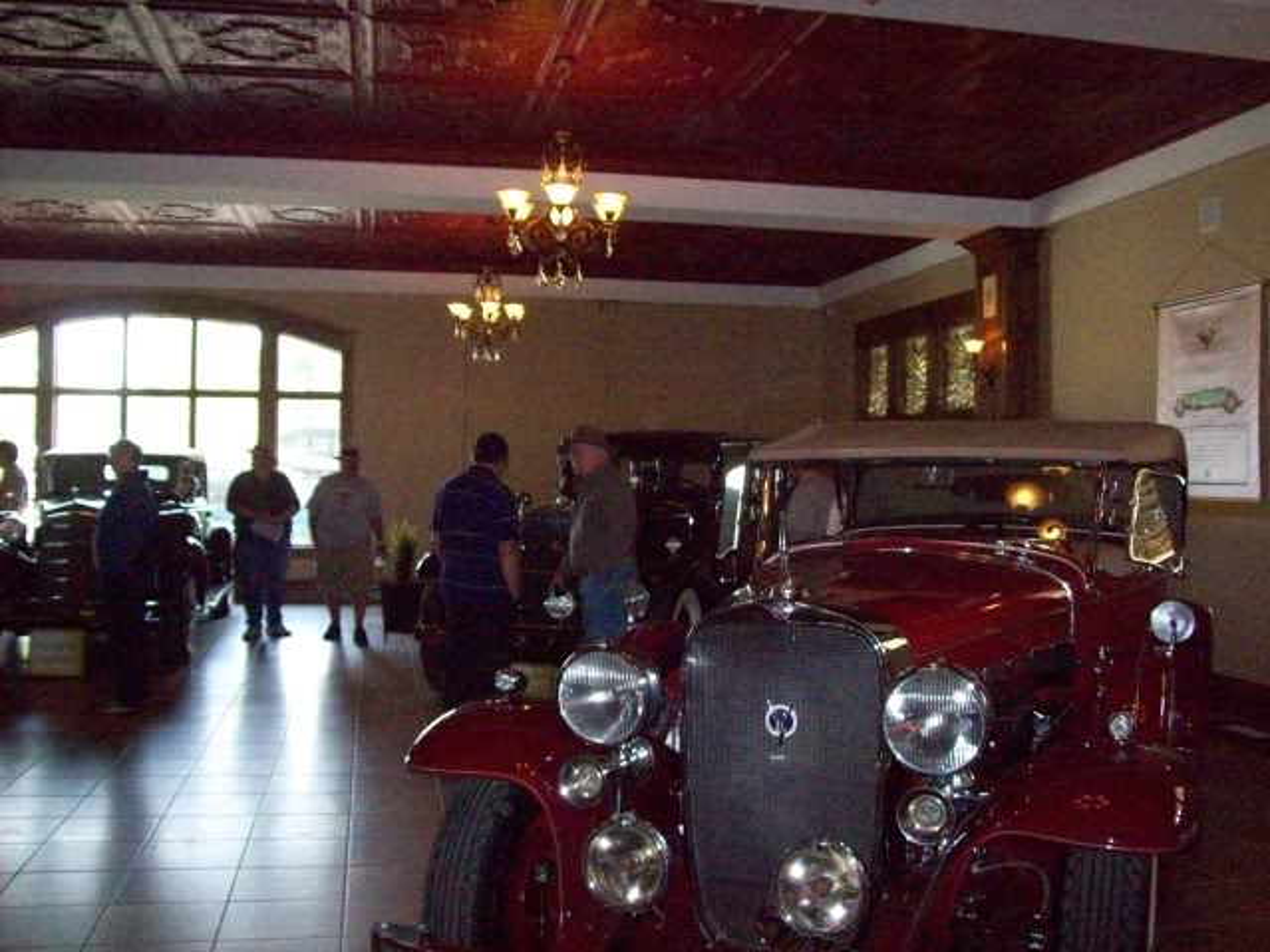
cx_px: 635
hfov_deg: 51.4
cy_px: 476
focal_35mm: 36
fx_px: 1321
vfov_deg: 39.6
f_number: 2.7
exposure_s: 1/128
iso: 800
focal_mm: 6
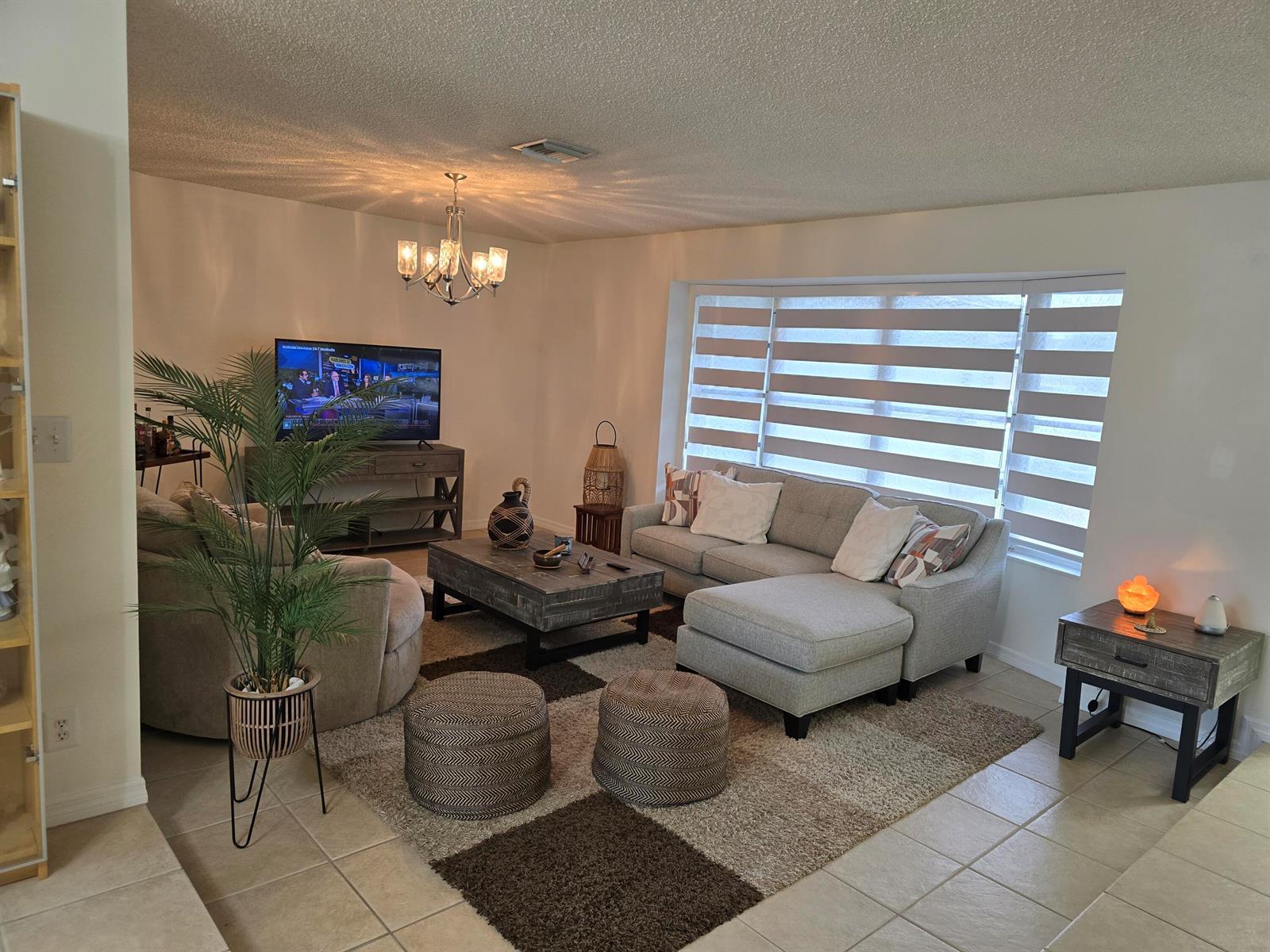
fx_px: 844
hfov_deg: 73.9
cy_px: 476
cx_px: 635
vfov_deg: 58.9
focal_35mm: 23
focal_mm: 6.3
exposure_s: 1/120
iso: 100
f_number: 1.7
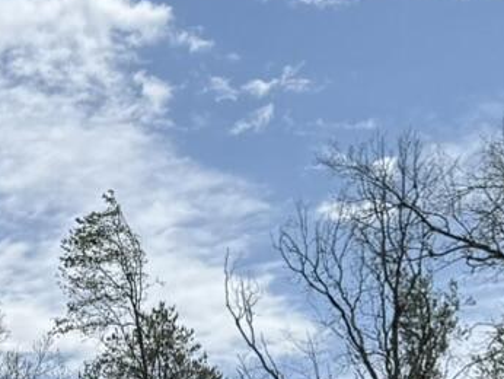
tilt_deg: +9.0
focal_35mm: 142
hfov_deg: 13.8
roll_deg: +0.4
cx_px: 106
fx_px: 2069
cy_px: 701
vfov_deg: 9.9
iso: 80
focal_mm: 6.76
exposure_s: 1/6173
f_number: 1.78
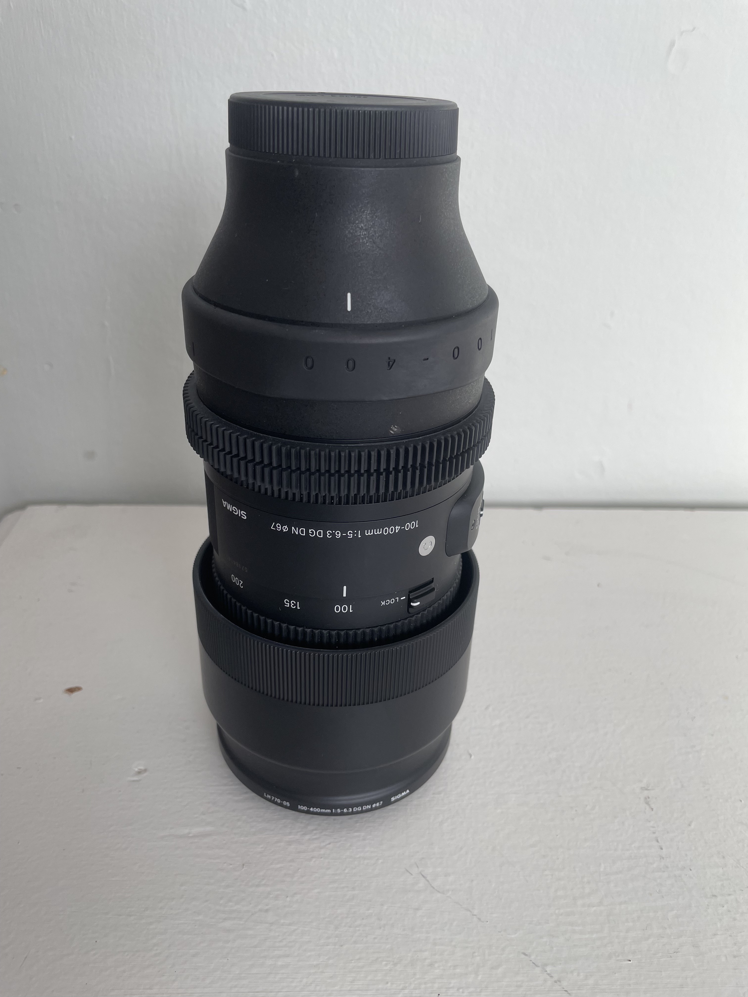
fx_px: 749
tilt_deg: -28.4
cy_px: 498
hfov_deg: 53.1
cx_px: 374
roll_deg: -2.3
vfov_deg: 67.3
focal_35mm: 26
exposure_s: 1/146
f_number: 1.6
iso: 32
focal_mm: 4.2
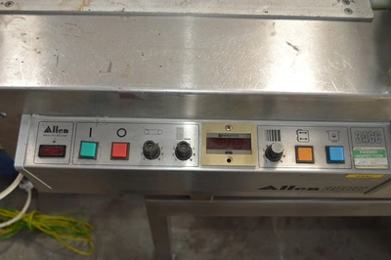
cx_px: 196
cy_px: 130
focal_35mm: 39
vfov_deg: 34.2
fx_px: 423
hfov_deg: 49.6
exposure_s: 1/125
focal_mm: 26
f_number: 4
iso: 180
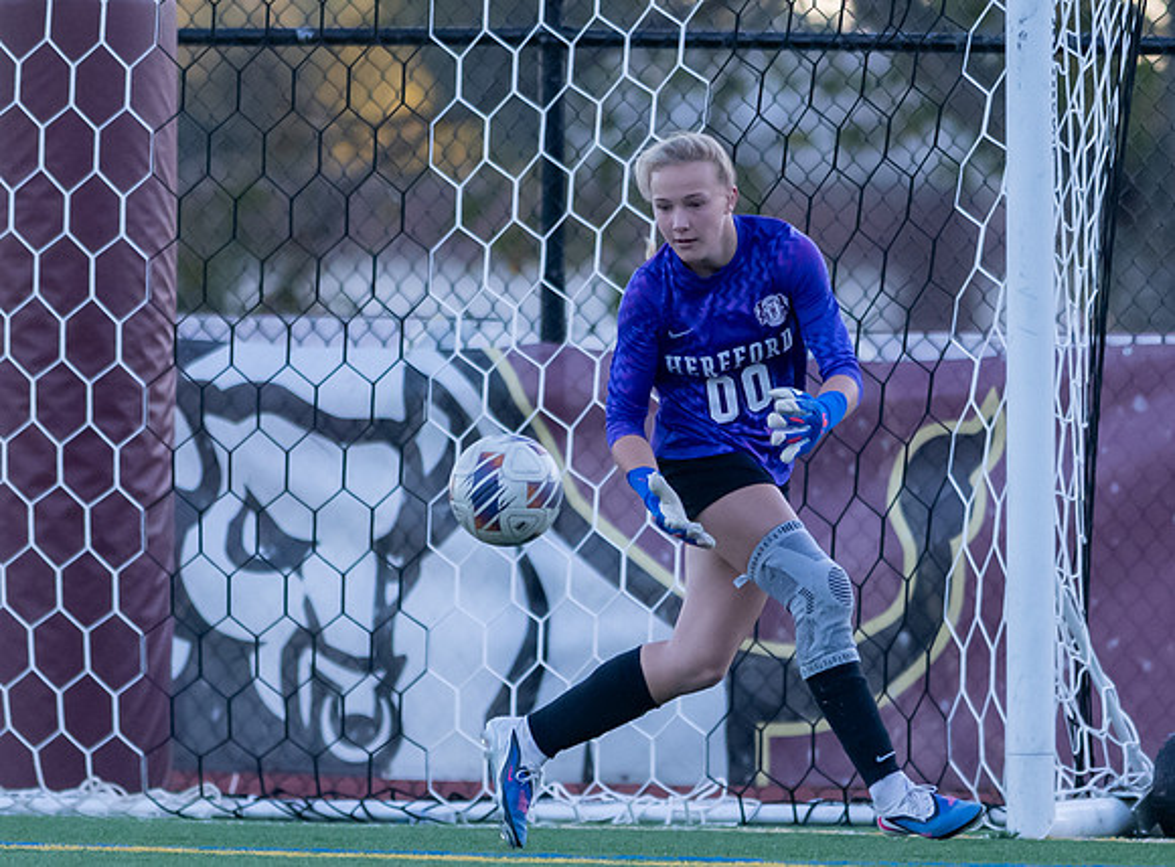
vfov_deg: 1.6
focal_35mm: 932
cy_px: 492
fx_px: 31444
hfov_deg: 2.1
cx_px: 700
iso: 1600
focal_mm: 300
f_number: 2.8
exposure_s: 1/1600
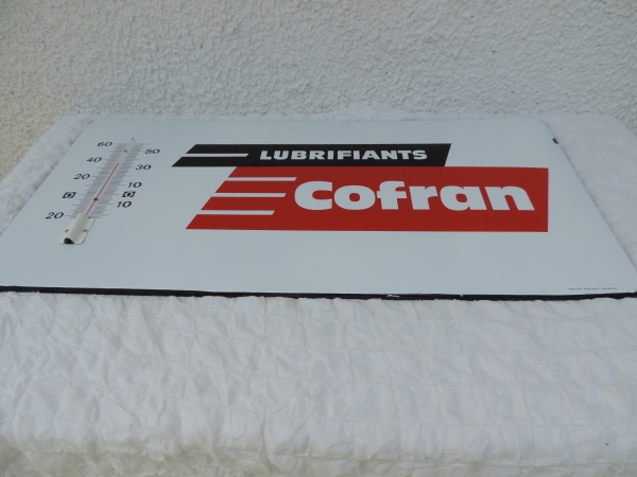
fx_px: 442
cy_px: 238
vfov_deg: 56.8
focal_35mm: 24
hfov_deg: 71.6
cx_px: 318
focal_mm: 4.3
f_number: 3
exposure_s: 1/800
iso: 80
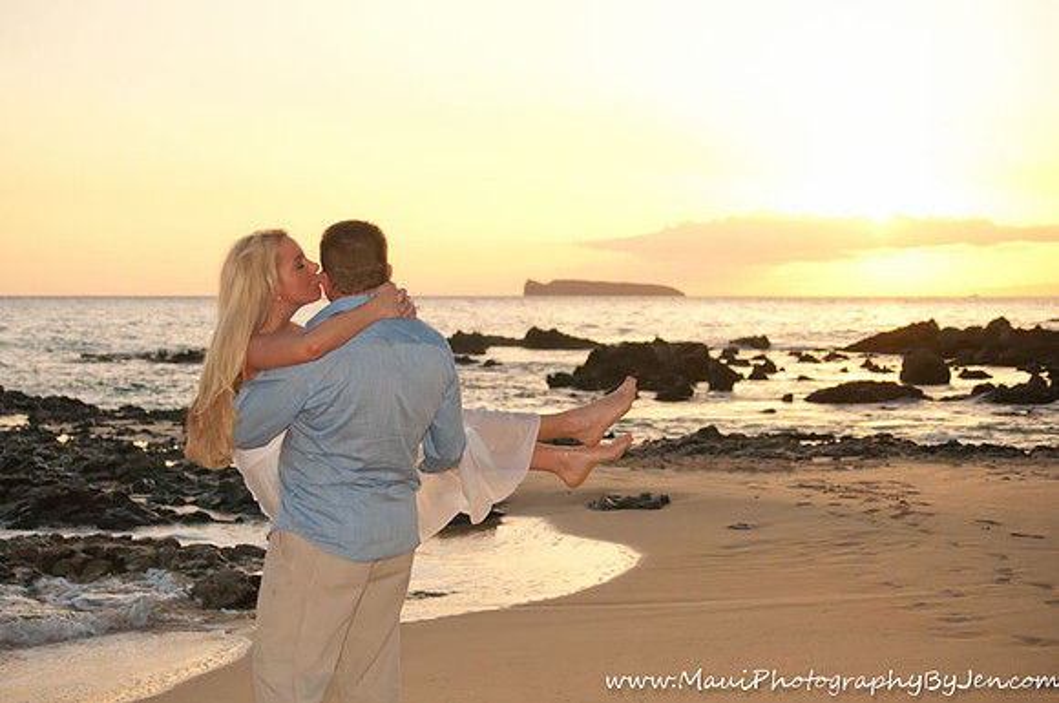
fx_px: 1586
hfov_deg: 36.9
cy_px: 352
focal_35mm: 54
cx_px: 530
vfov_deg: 25.0
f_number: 2.8
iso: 800
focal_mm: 36
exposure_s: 1/2500
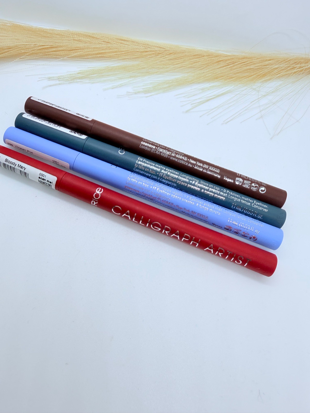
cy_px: 206
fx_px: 287
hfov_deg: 56.8
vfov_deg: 71.6
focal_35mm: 24
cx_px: 155
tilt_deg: -60.9
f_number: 2.2
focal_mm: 2.22
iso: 50
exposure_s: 1/121
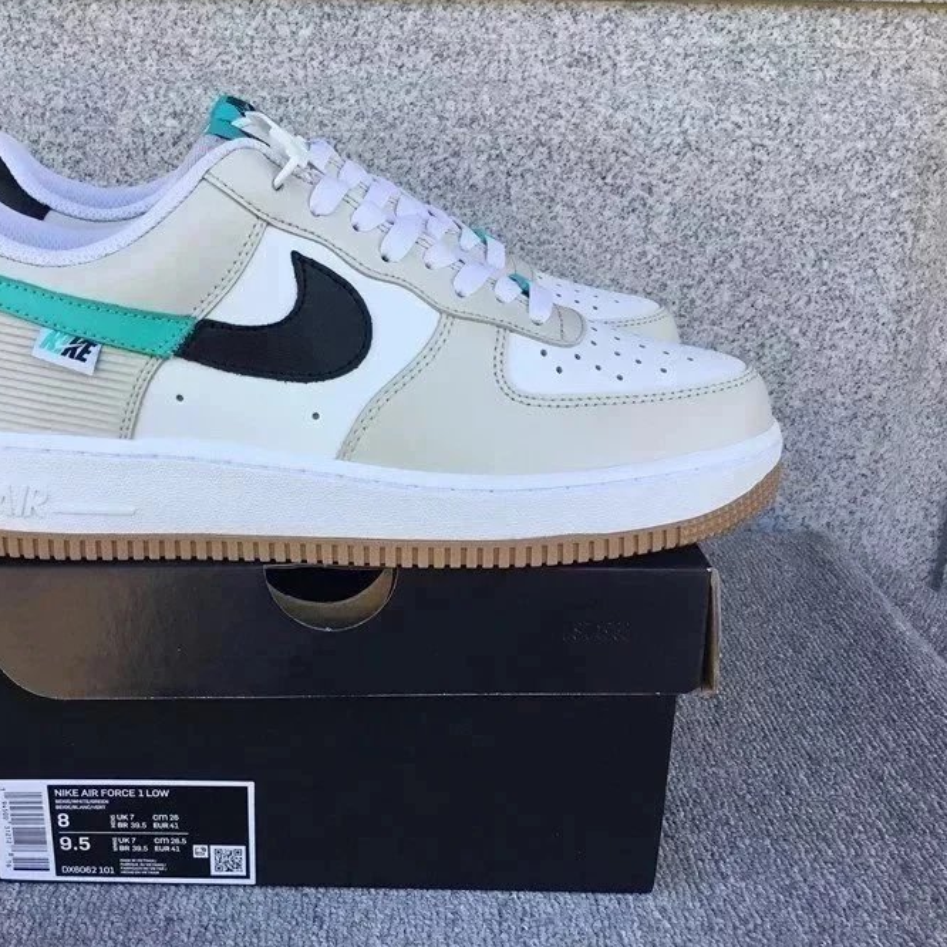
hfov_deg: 44.5
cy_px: 476
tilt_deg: -20.4
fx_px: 1145
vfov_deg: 44.9
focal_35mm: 37
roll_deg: -0.5
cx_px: 338
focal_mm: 3.3
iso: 25
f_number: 2.4
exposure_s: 1/150
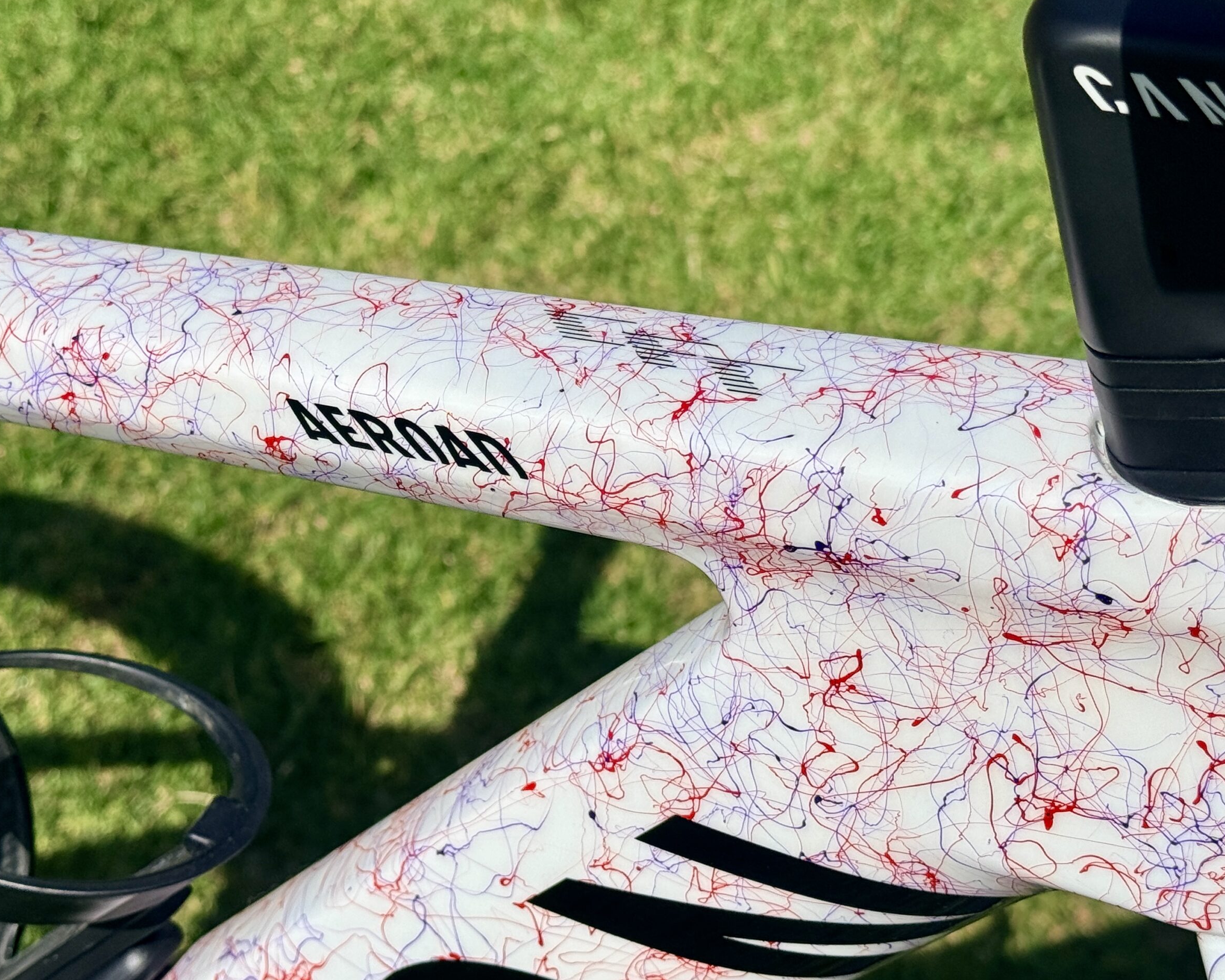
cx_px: 644
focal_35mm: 51
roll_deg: -0.4
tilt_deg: -36.6
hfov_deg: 36.7
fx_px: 1849
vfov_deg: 29.7
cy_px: 497
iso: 50
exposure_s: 1/11364
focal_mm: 6.76
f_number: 1.78
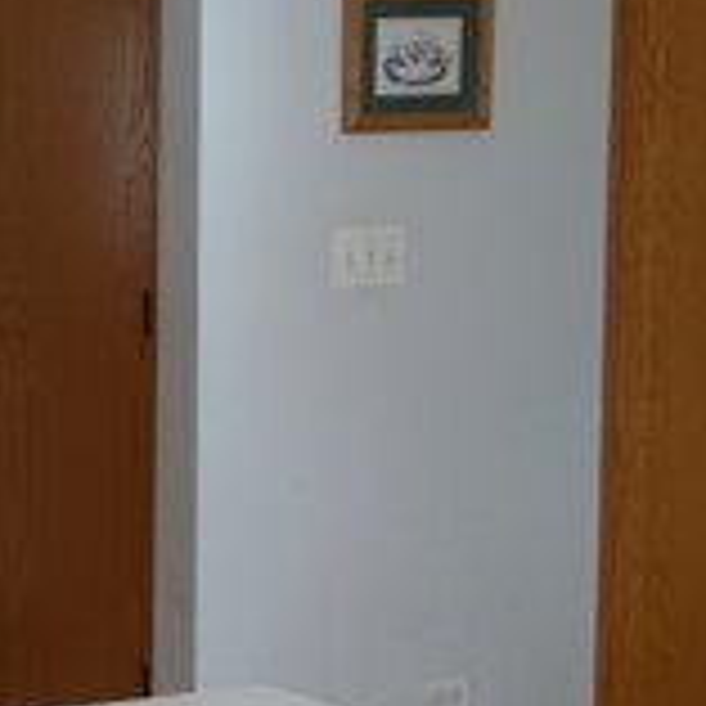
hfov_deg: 15.7
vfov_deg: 17.9
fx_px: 2238
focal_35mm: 97
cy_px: 349
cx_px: -513
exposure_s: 1/100
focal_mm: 10.4
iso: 125
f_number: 2.5
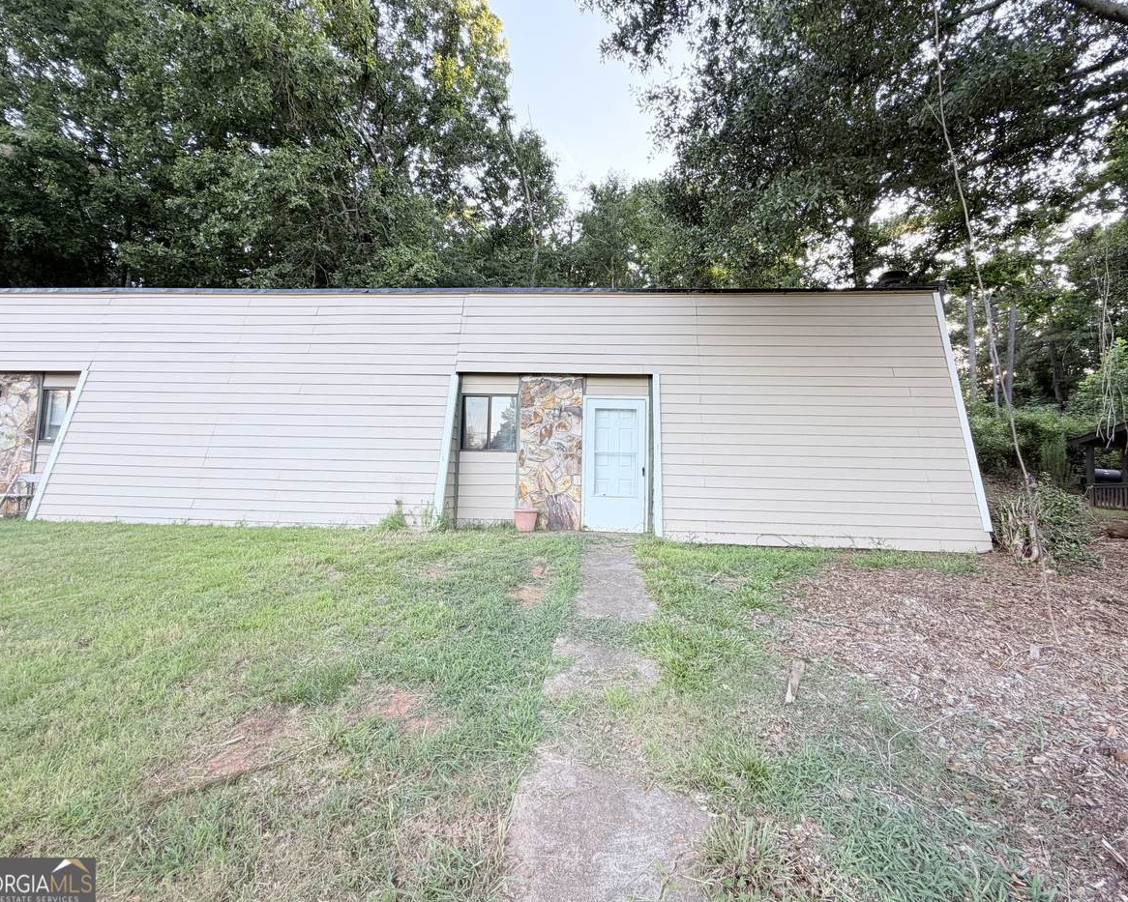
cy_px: 440
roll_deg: -1.0
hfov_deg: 96.8
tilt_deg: +4.8
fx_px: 501
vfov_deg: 84.0
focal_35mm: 15
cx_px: 576
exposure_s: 1/121
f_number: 2.2
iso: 64
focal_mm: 2.22
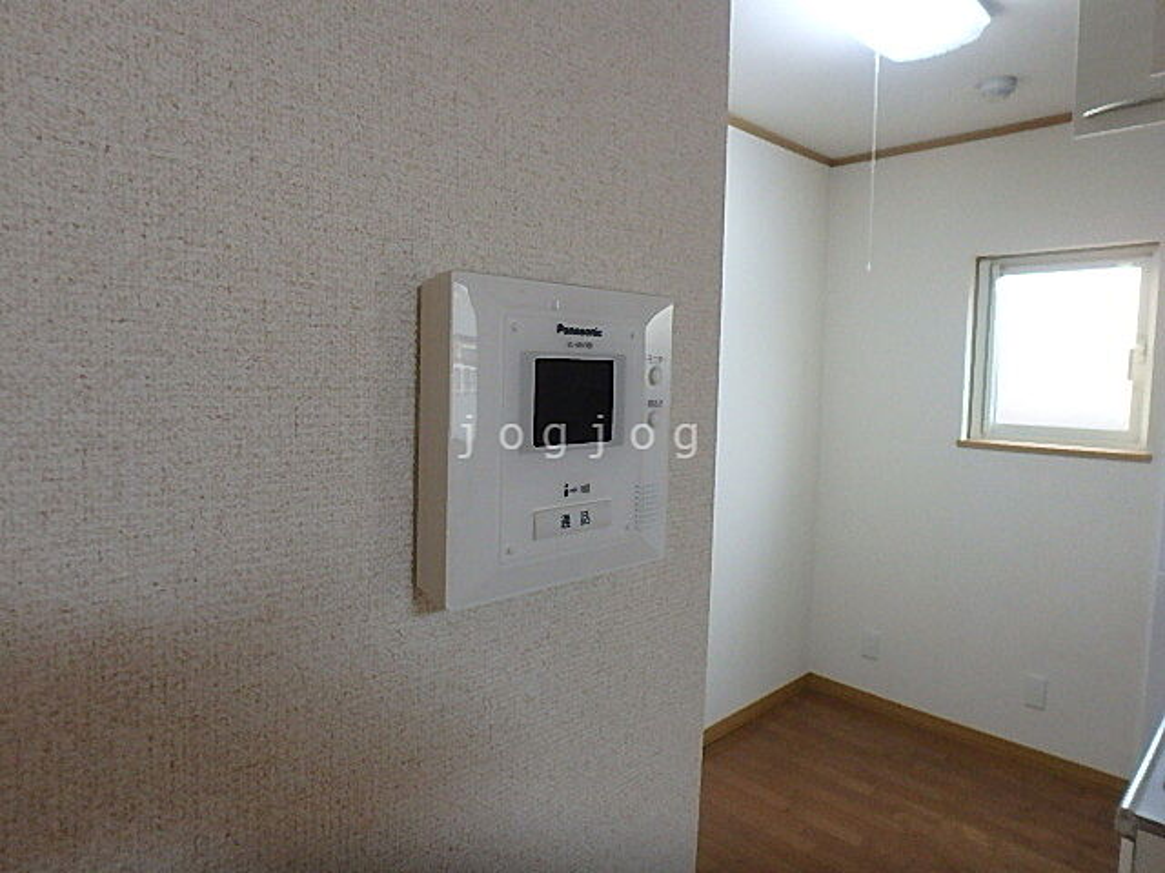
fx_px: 707
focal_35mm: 21
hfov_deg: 79.0
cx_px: 582
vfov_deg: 63.4
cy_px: 436
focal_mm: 3.7
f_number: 3.5
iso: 500
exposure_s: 1/30
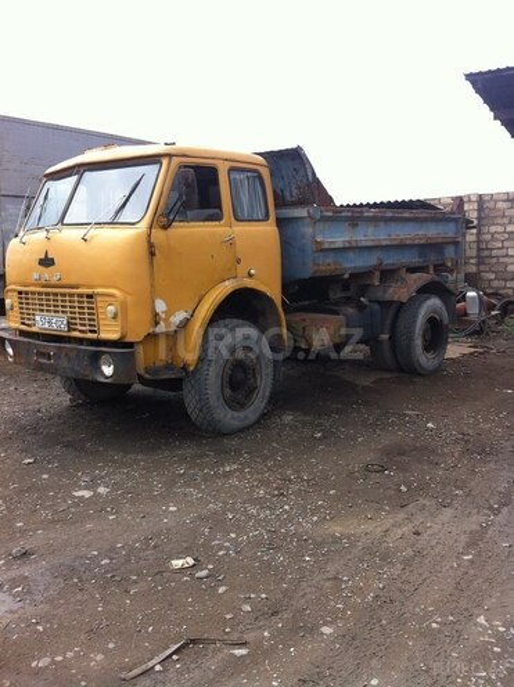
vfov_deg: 52.7
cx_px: 257
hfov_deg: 40.6
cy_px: 344
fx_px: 694
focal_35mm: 35
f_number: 2.8
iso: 80
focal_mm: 3.85
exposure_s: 1/656
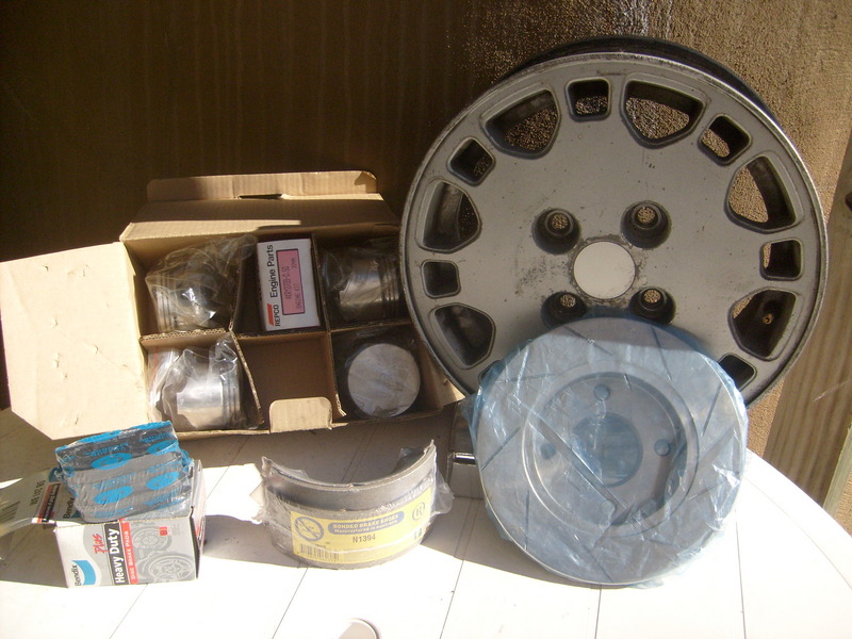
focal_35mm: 35
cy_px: 320
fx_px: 861
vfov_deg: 40.7
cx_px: 426
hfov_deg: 52.6
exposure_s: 1/180
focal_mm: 5.8
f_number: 7.1
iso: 80
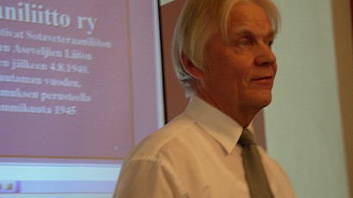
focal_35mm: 125
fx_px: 1169
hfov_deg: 17.2
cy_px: 94
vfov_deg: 9.7
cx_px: 176
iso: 200
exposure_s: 1/6
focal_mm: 23.8
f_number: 4
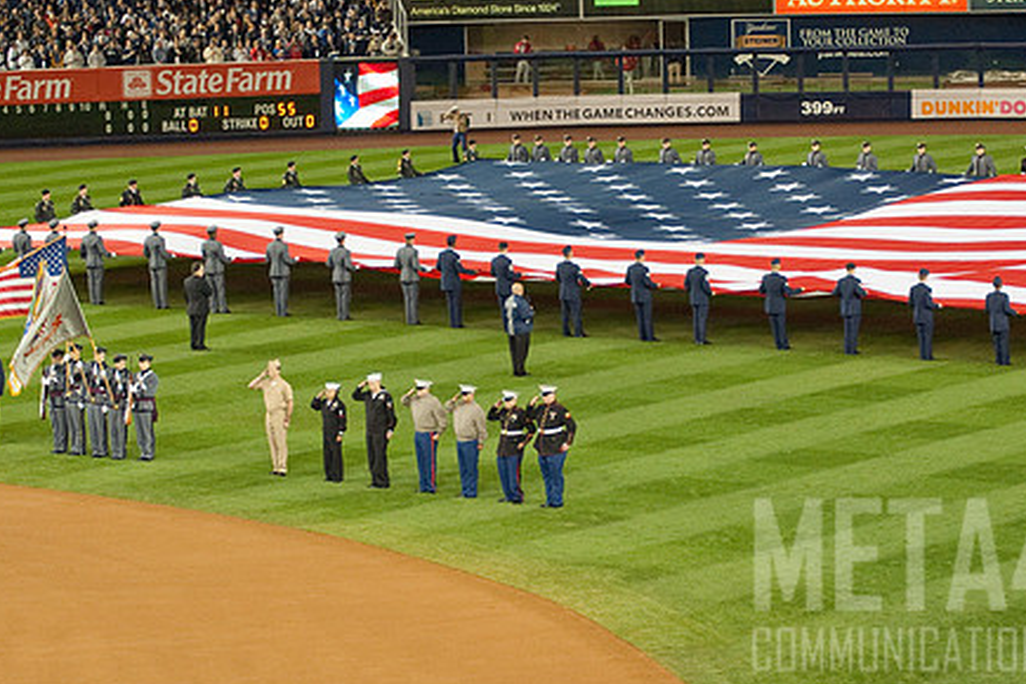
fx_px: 3990
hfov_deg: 14.7
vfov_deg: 9.8
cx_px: 519
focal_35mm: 140
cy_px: 283
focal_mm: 70
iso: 640
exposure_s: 1/160
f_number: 6.3
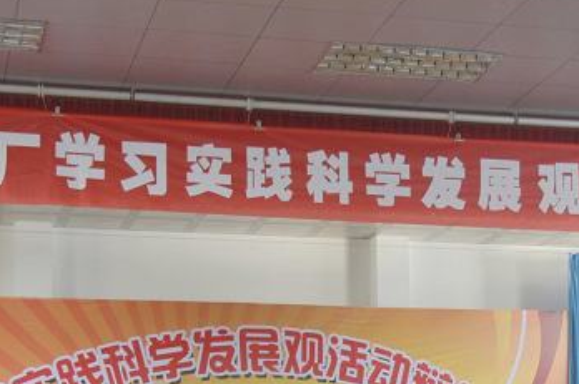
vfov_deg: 14.3
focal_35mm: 93
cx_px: 316
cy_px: 431
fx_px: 1496
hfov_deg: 21.9
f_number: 4
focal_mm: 27
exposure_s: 1/20
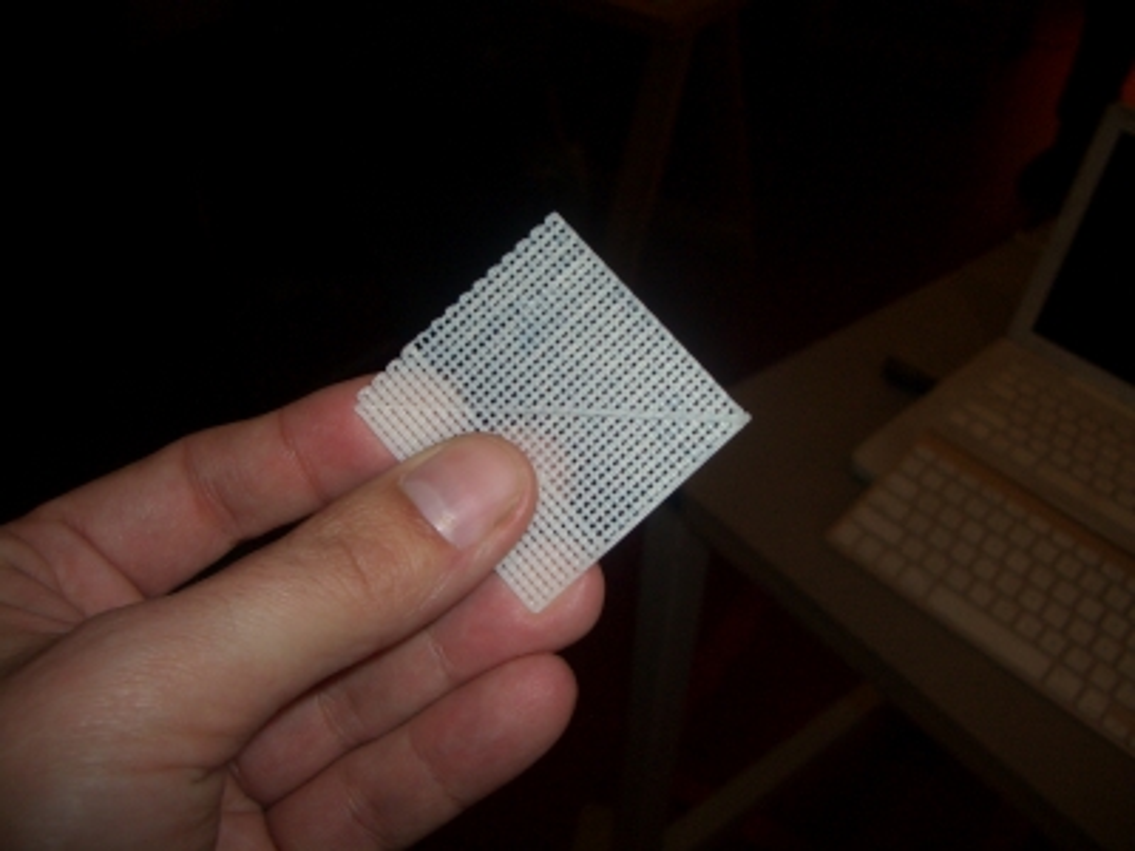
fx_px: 1148
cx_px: 568
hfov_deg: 52.6
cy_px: 426
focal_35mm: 35
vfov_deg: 40.7
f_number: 2.6
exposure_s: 1/60
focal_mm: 5.8
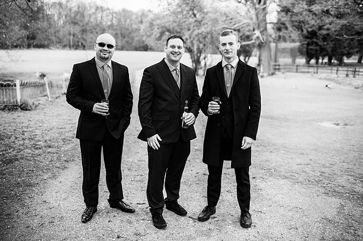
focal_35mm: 35
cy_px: 120
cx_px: 182
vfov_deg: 37.8
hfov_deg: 54.5
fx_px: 353
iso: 100
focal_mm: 35
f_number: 2.2
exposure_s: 1/320
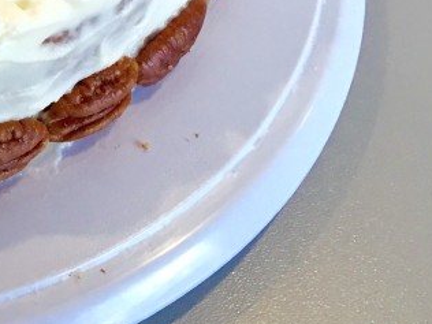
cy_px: -74
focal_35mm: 94
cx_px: -206
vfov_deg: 15.1
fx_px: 1173
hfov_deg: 18.6
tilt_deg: -46.5
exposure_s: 1/30
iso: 64
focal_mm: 4.15
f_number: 2.2
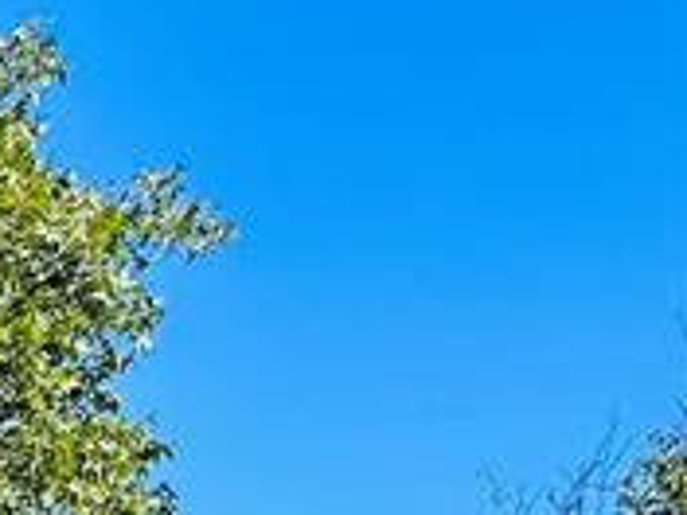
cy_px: 1455
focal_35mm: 140
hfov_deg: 10.5
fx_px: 2778
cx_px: -1304
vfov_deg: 9.0
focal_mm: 6.86
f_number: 1.78
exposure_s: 1/1779
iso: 80
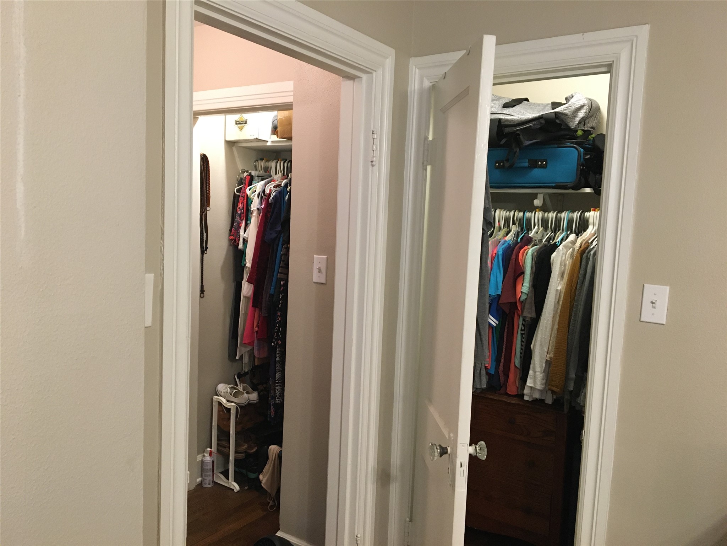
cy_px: 273
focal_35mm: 29
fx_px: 609
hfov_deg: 61.7
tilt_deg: -3.2
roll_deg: -1.7
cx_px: 364
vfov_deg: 48.2
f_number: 2.2
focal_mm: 4.15
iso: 160
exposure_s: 1/30
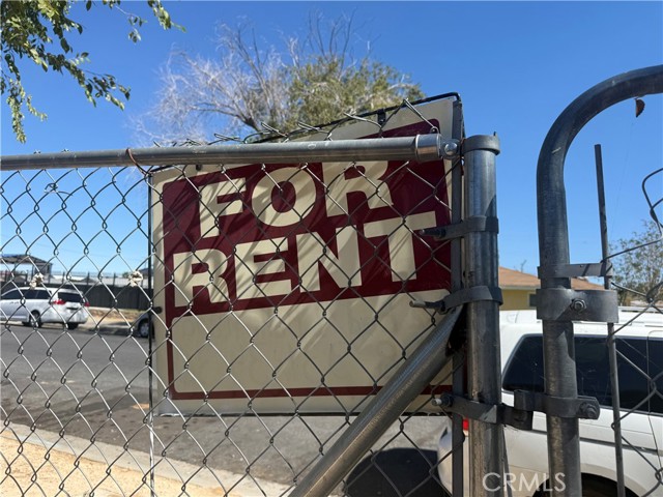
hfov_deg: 71.6
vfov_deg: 56.8
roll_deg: -4.0
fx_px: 460
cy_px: 248
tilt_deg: +6.9
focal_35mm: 24
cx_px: 332
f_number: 1.78
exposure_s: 1/3759
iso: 80
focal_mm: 6.76
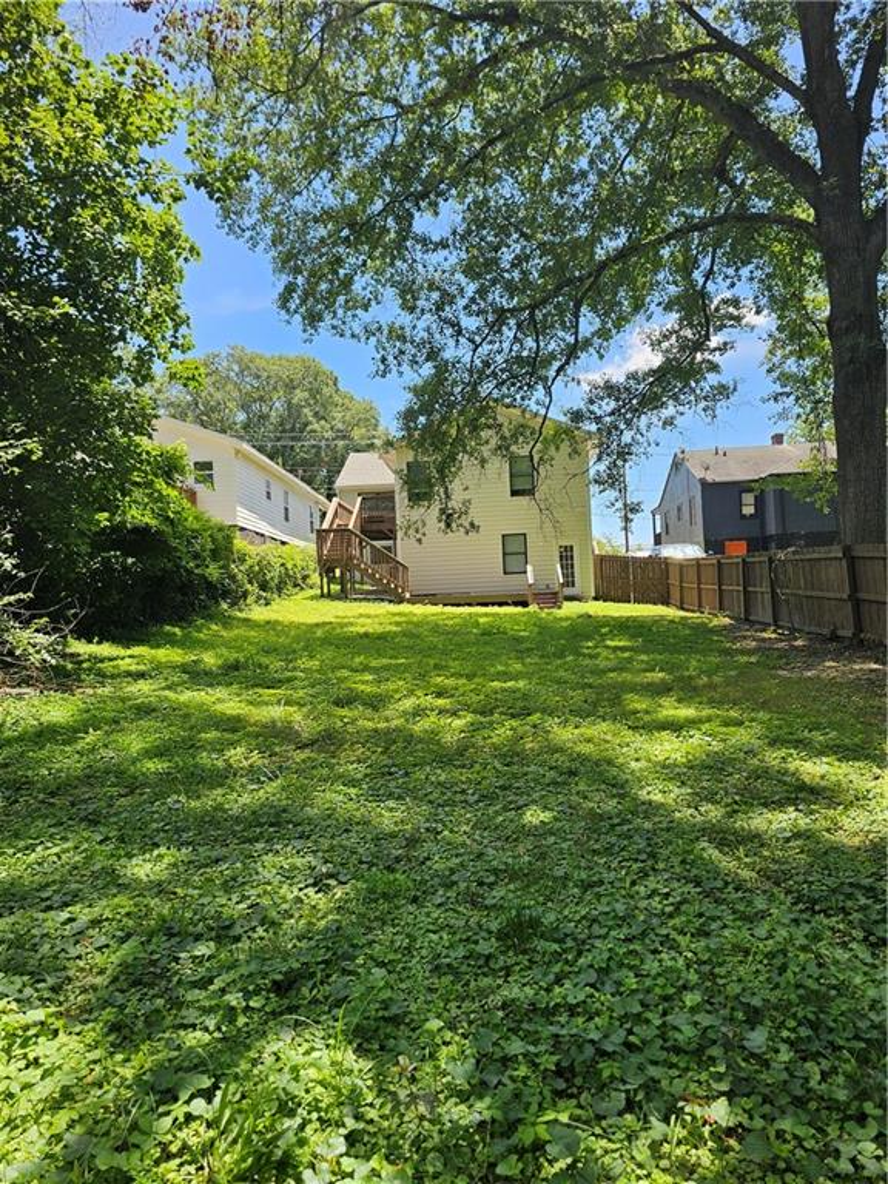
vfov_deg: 73.9
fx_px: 787
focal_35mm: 23
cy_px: 592
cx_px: 444
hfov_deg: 58.9
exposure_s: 1/269
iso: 10
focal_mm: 6.3
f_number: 1.7
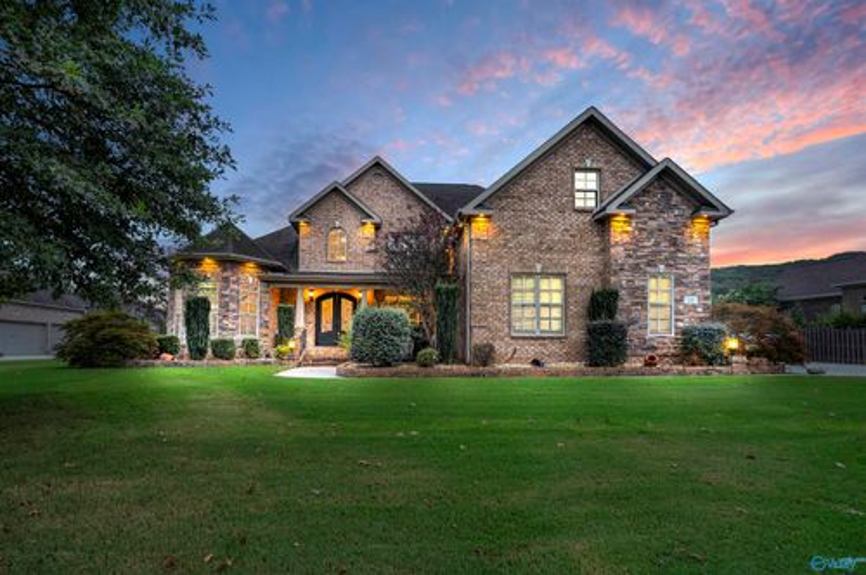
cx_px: 433
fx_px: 420
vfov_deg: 68.7
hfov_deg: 91.7
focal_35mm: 18
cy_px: 288
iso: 200
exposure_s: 1/30
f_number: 4
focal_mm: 17.5
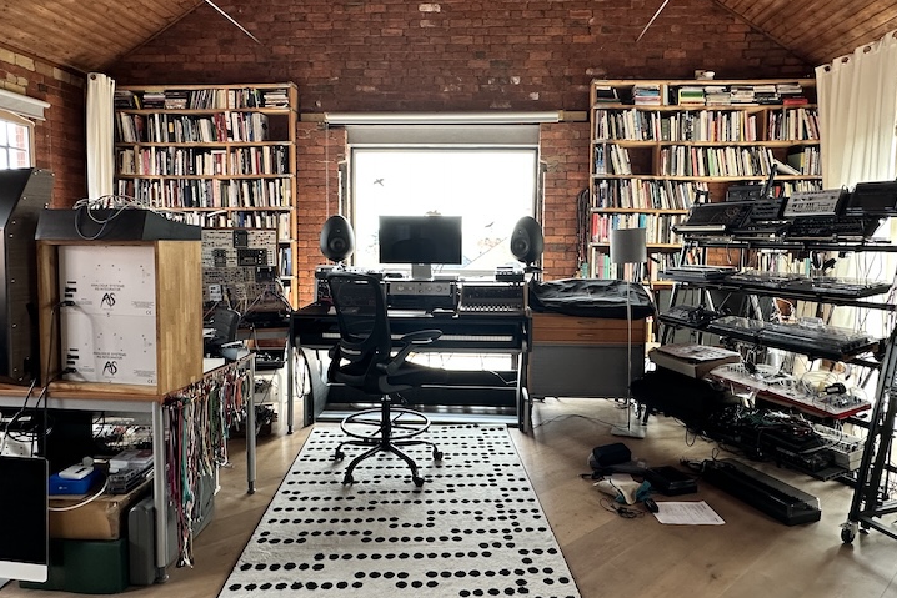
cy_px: 276
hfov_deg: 76.1
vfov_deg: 55.1
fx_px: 573
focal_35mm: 23
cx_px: 452
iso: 200
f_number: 2.2
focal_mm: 2.22
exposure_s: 1/99
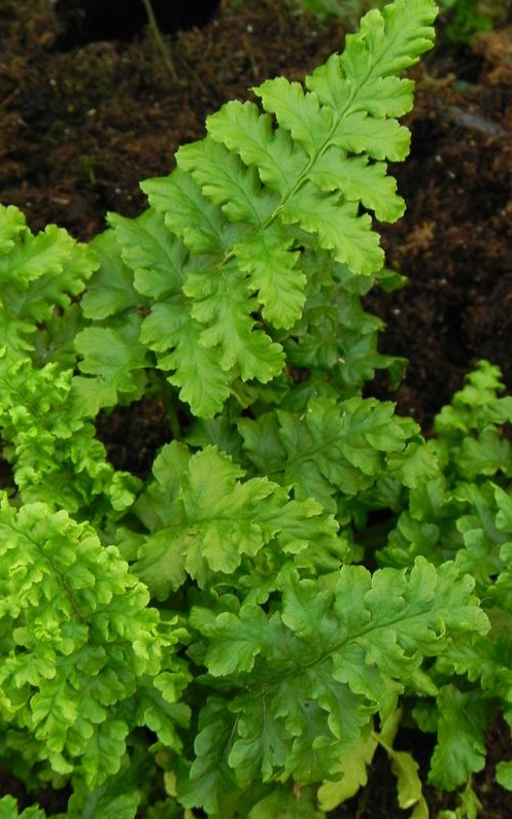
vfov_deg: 9.3
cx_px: 258
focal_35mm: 226
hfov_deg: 5.8
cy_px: 409
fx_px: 5045
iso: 160
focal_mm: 37.7
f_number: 5
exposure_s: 1/25
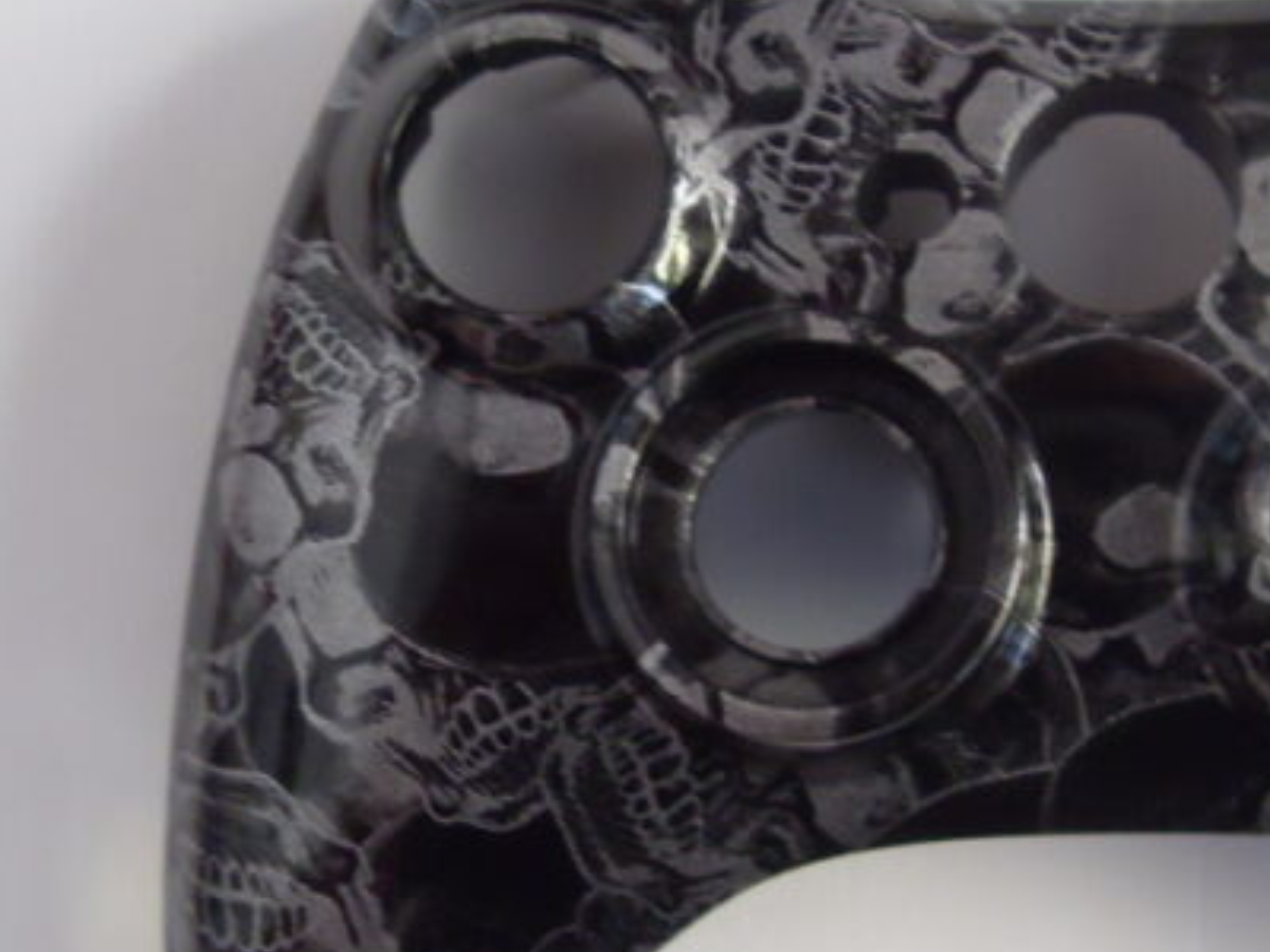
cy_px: 555
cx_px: 1156
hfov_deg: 26.8
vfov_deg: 21.0
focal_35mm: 70
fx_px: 2568
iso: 200
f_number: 2.8
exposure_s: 1/20
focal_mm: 6.3
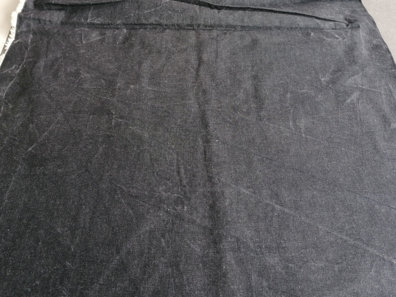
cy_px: 148
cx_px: 198
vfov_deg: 51.4
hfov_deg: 65.3
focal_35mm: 27
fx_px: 309
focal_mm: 4.75
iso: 64
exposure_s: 1/50
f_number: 1.8
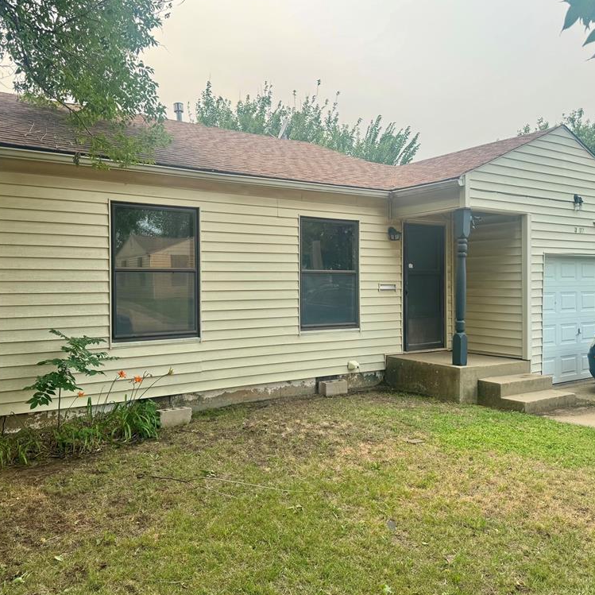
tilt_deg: +0.4
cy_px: 292
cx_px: 282
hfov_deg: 55.6
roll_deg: +0.1
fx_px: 564
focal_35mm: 29
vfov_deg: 55.6
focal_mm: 6.76
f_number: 1.78
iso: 80
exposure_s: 1/1980
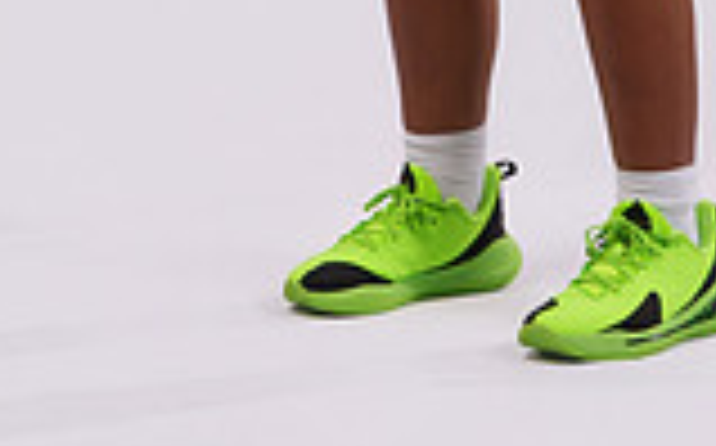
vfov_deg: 5.2
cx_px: 468
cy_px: -559
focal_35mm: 243
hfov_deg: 8.6
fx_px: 4737
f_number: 11
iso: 160
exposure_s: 1/125
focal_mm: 84
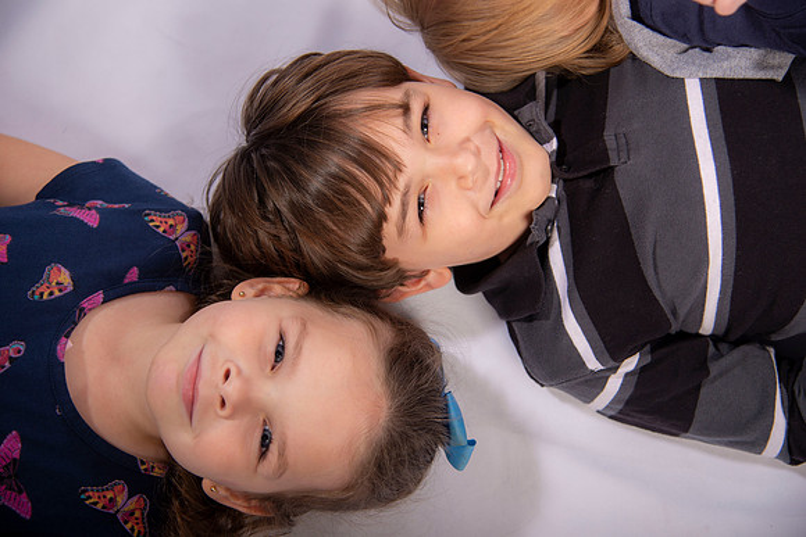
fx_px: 1388
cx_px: 403
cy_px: 268
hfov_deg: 32.4
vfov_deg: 21.9
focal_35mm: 62
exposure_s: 1/160
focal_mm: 62
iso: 125
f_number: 4.5
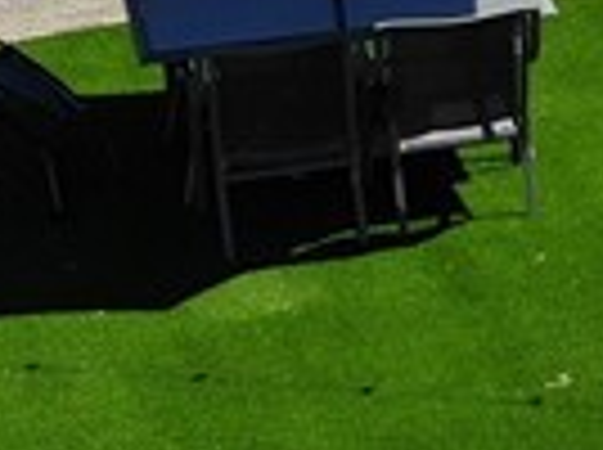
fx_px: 3199
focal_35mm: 184
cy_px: -88
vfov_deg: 8.0
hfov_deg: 9.6
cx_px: 1408
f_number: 2.8
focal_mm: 4.5
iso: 100
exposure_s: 1/1147
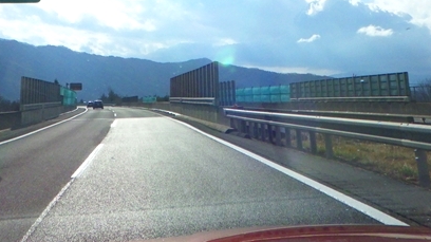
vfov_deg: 23.0
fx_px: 537
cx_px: 164
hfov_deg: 43.4
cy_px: -59
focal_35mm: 47
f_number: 4.2
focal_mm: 5
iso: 250
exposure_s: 1/4000
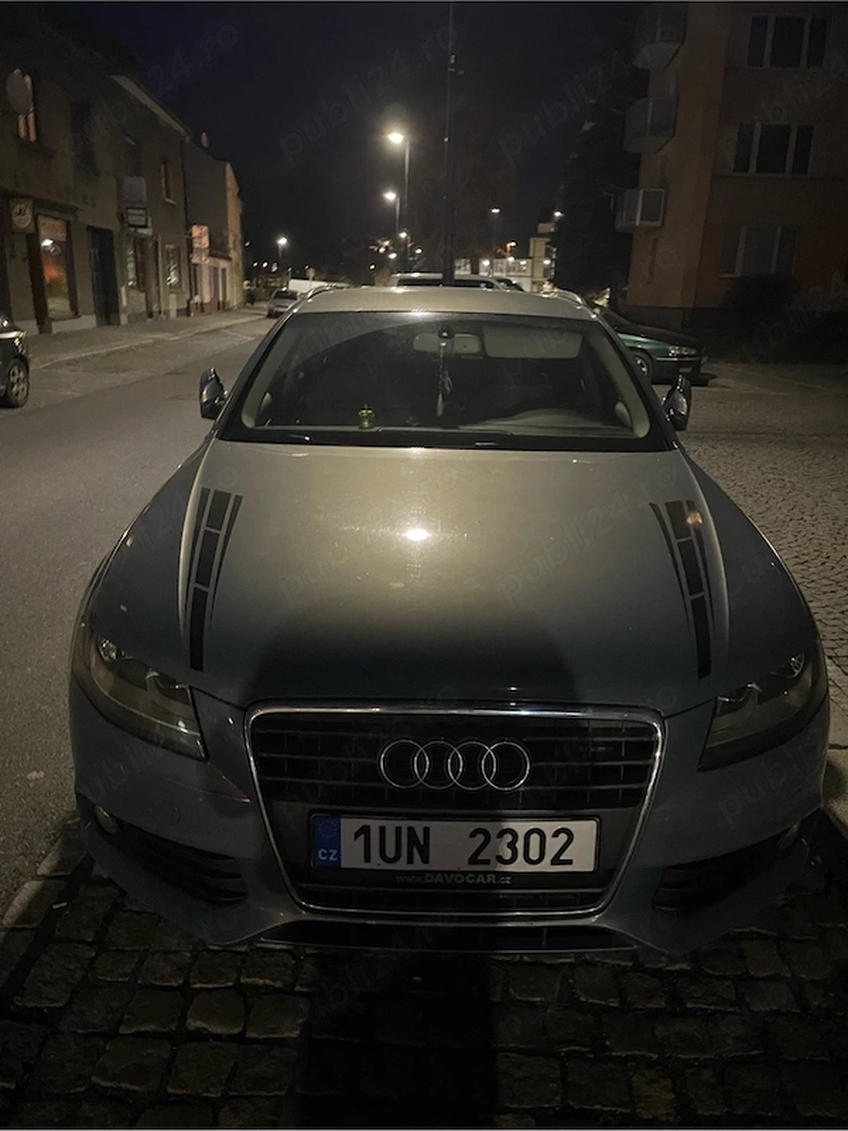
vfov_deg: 69.4
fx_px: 817
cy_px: 566
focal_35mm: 25
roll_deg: -1.2
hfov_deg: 54.9
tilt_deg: -18.2
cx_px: 424
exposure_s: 1/15
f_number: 1.6
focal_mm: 5.1
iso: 2500
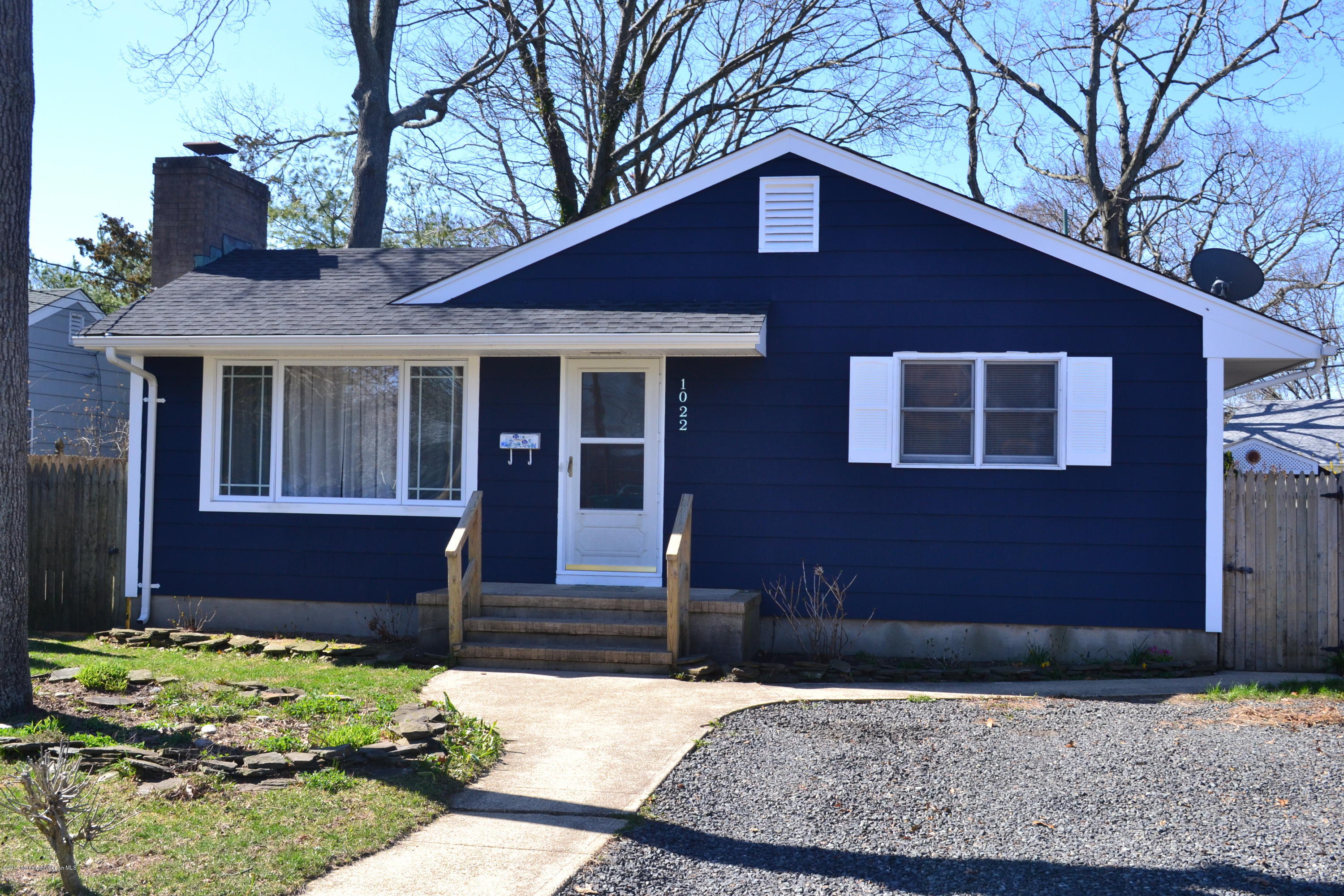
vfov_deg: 34.2
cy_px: 448
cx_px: 672
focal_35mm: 39
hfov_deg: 49.6
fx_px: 1456
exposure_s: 1/250
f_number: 10
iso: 400
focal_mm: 26
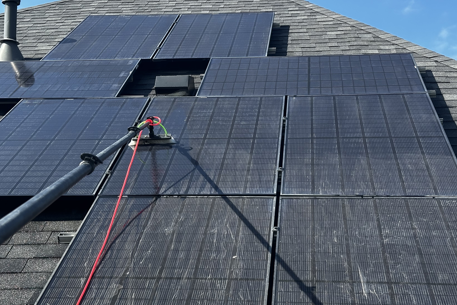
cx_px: 213
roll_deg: -1.6
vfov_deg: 22.3
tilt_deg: +16.2
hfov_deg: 32.9
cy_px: 165
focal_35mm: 61
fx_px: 774
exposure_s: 1/1289
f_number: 1.78
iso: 64
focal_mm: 6.86
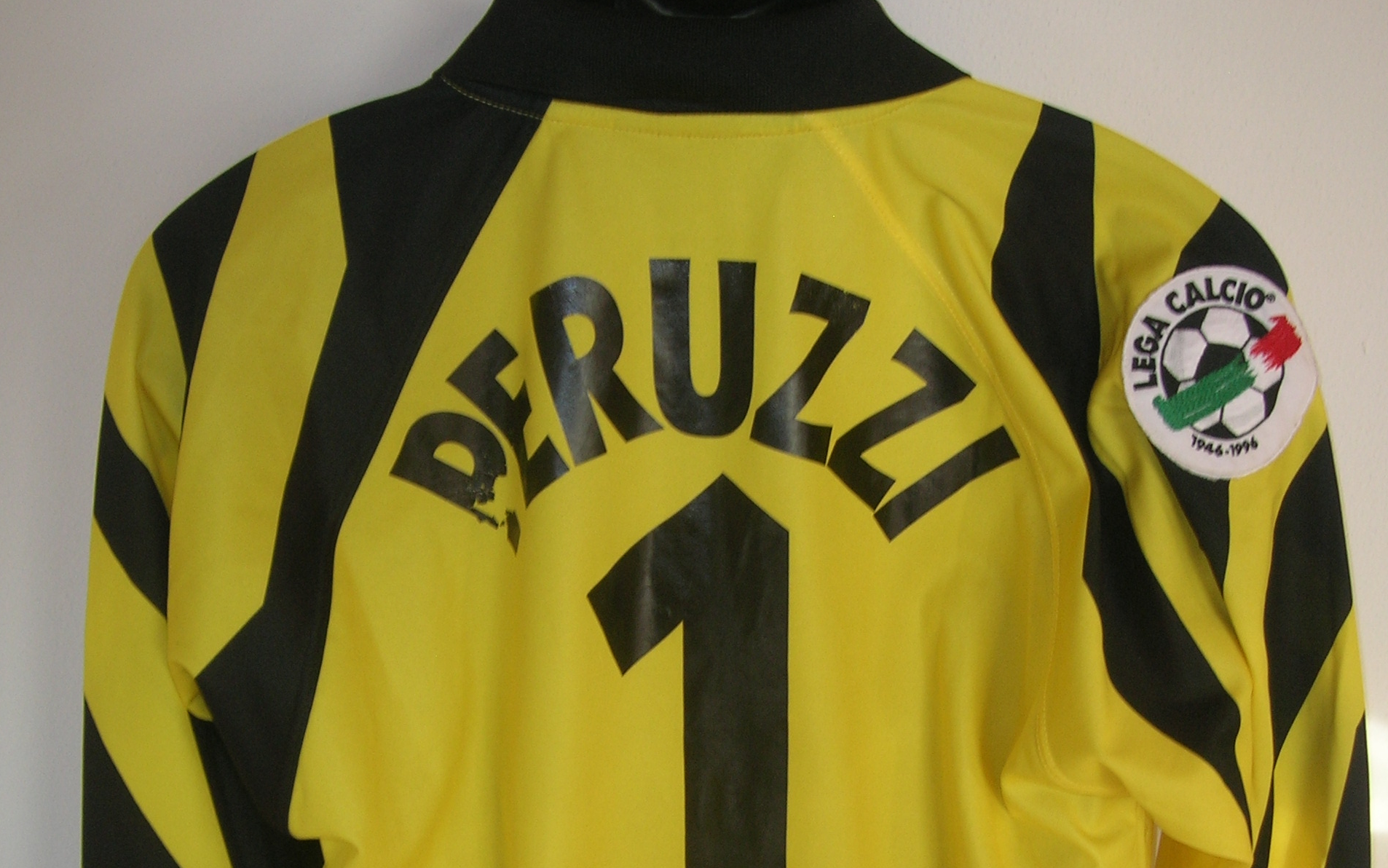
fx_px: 1854
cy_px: 729
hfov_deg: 41.0
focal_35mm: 49
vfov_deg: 25.8
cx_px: 692
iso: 50
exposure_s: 1/30
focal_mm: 5.7
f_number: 2.9
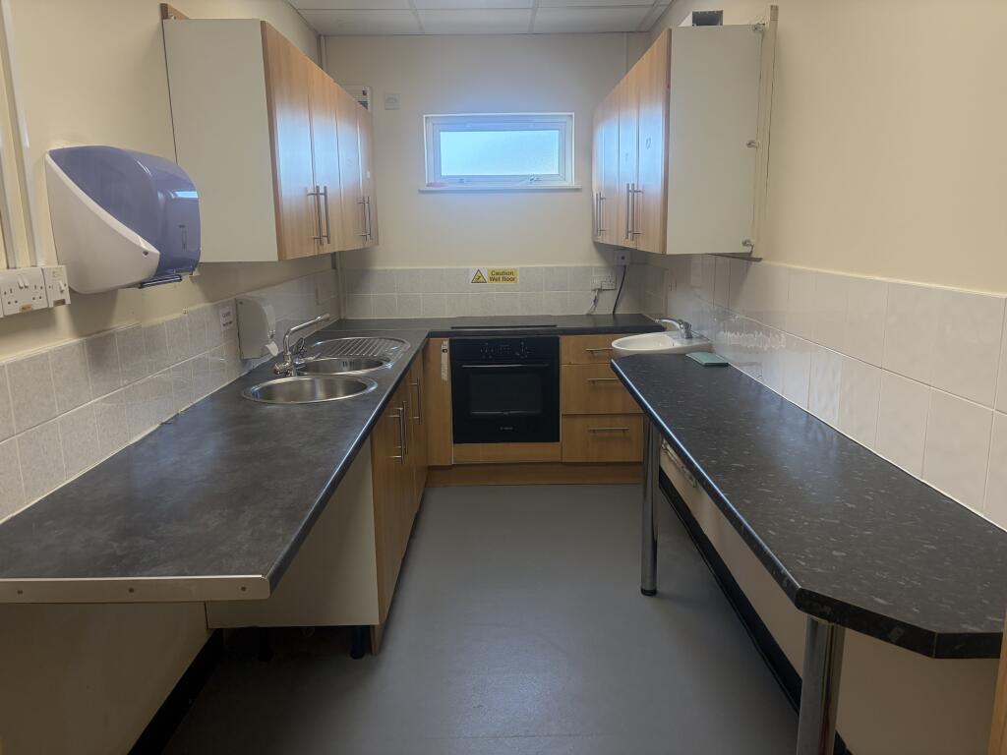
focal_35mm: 26
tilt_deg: -11.6
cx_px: 504
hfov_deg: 67.3
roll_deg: +1.7
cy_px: 378
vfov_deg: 53.1
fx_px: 756
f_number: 1.6
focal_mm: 5.96
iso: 125
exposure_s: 1/152
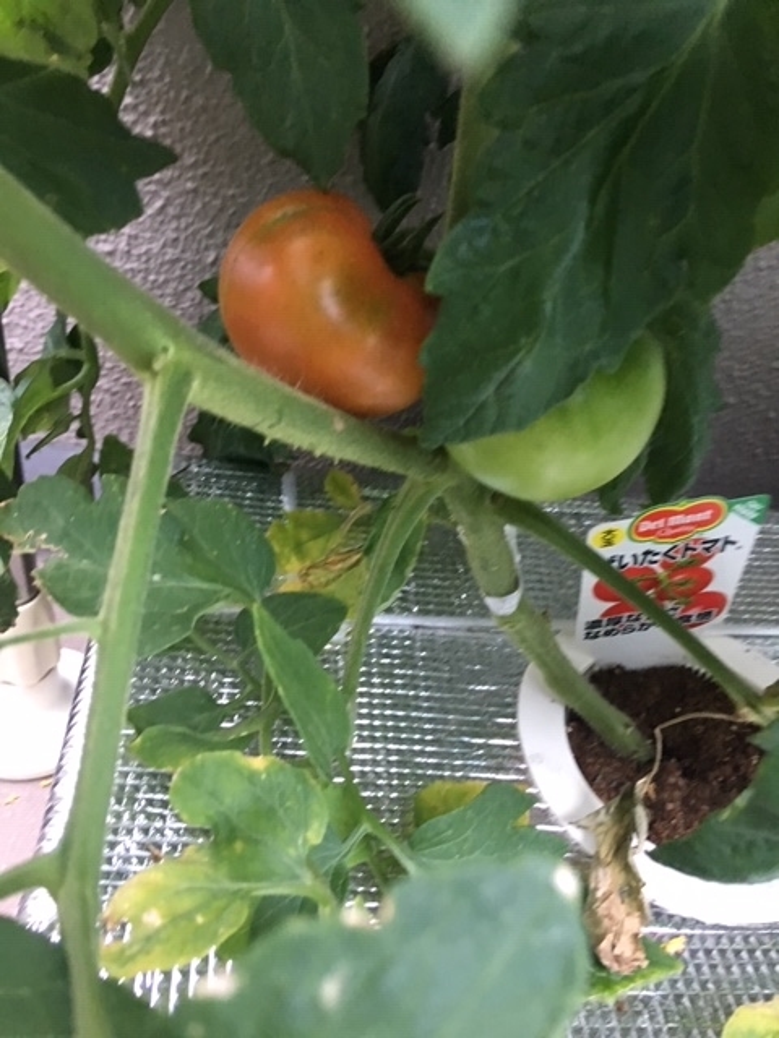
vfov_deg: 61.7
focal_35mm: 29
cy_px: 519
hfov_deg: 48.2
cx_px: 390
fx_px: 870
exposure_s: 1/15
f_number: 2.2
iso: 200
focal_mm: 4.15
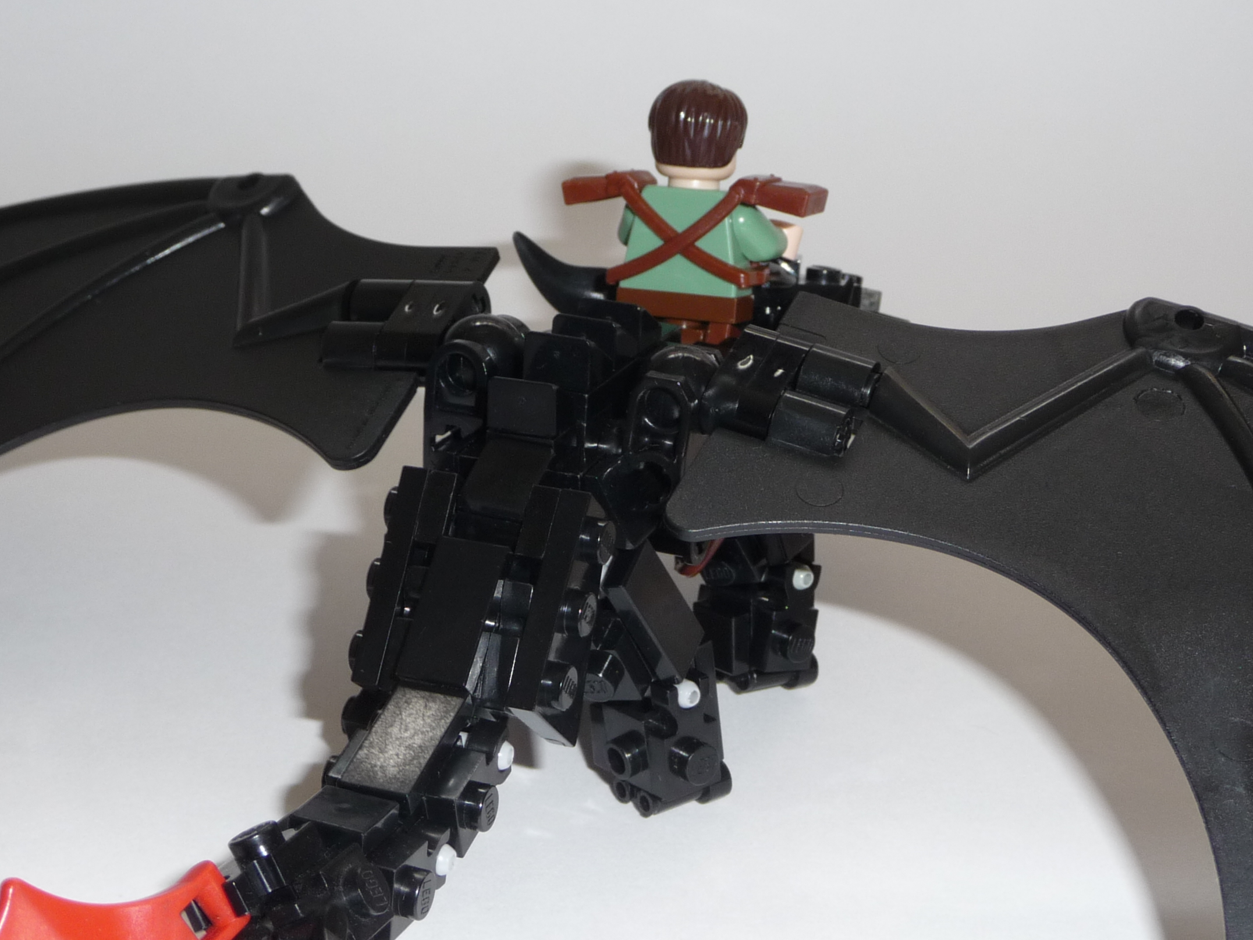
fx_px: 2208
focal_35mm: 61
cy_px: 715
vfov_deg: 23.8
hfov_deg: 31.7
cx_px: 577
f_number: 3.8
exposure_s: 1/30
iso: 100
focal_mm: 6.3
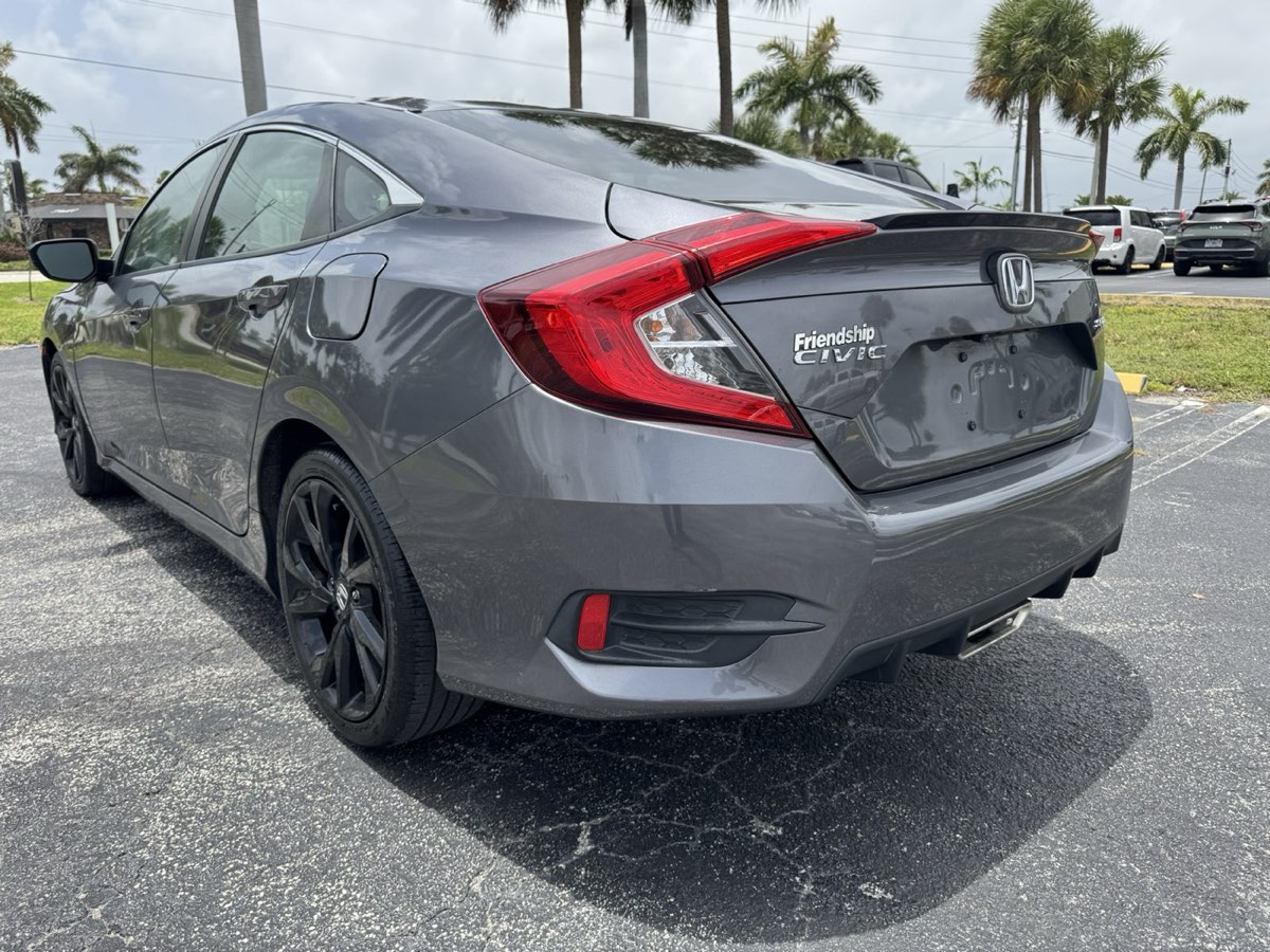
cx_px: 635
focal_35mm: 24
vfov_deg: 56.8
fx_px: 881
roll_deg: +1.3
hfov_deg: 71.6
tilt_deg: -14.4
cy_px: 476
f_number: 1.78
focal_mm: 6.76
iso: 80
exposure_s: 1/3096
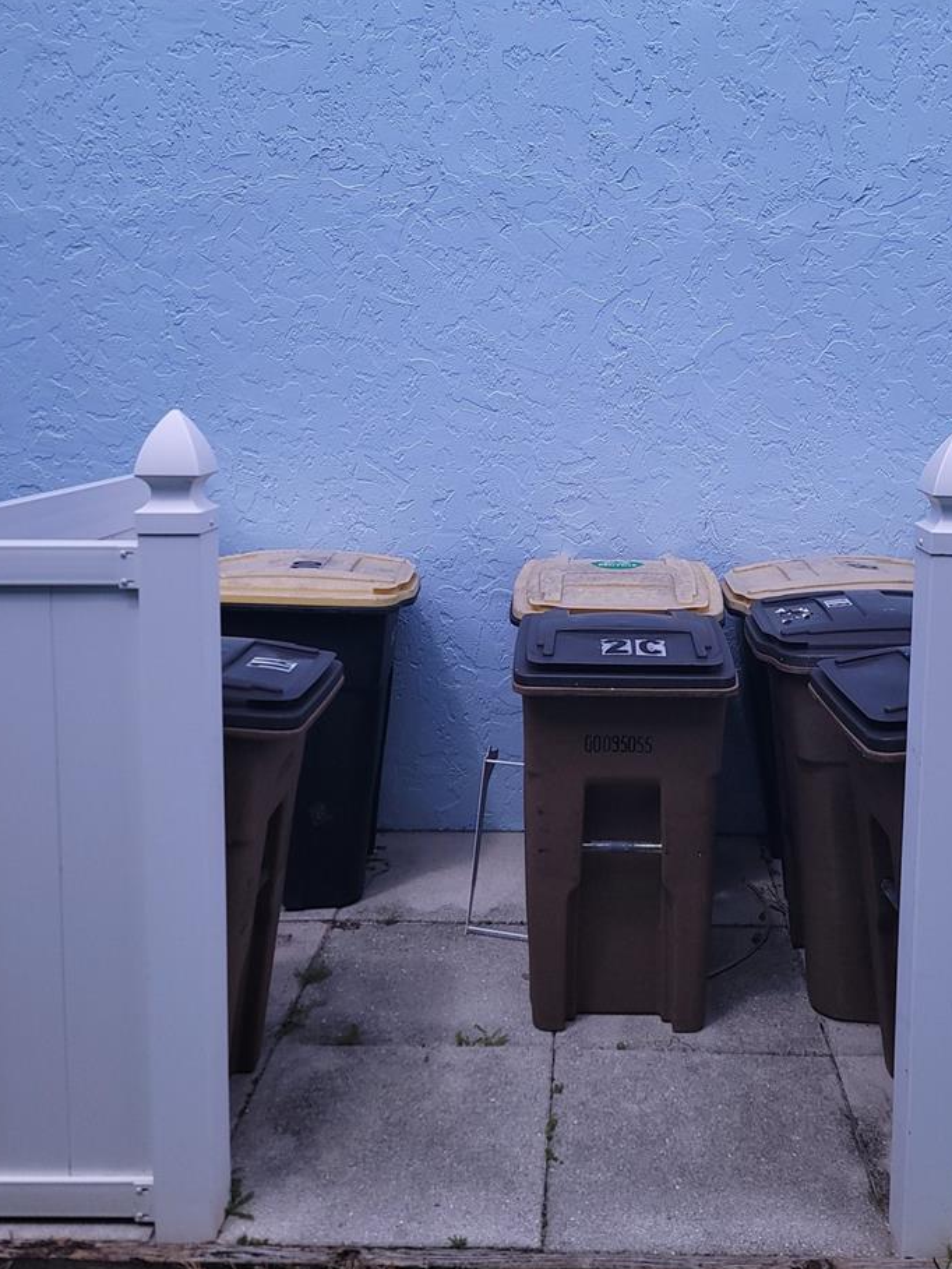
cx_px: 592
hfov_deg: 42.6
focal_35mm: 33
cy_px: 466
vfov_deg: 54.6
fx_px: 1210
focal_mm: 7
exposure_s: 1/3000
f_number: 1.8
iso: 100
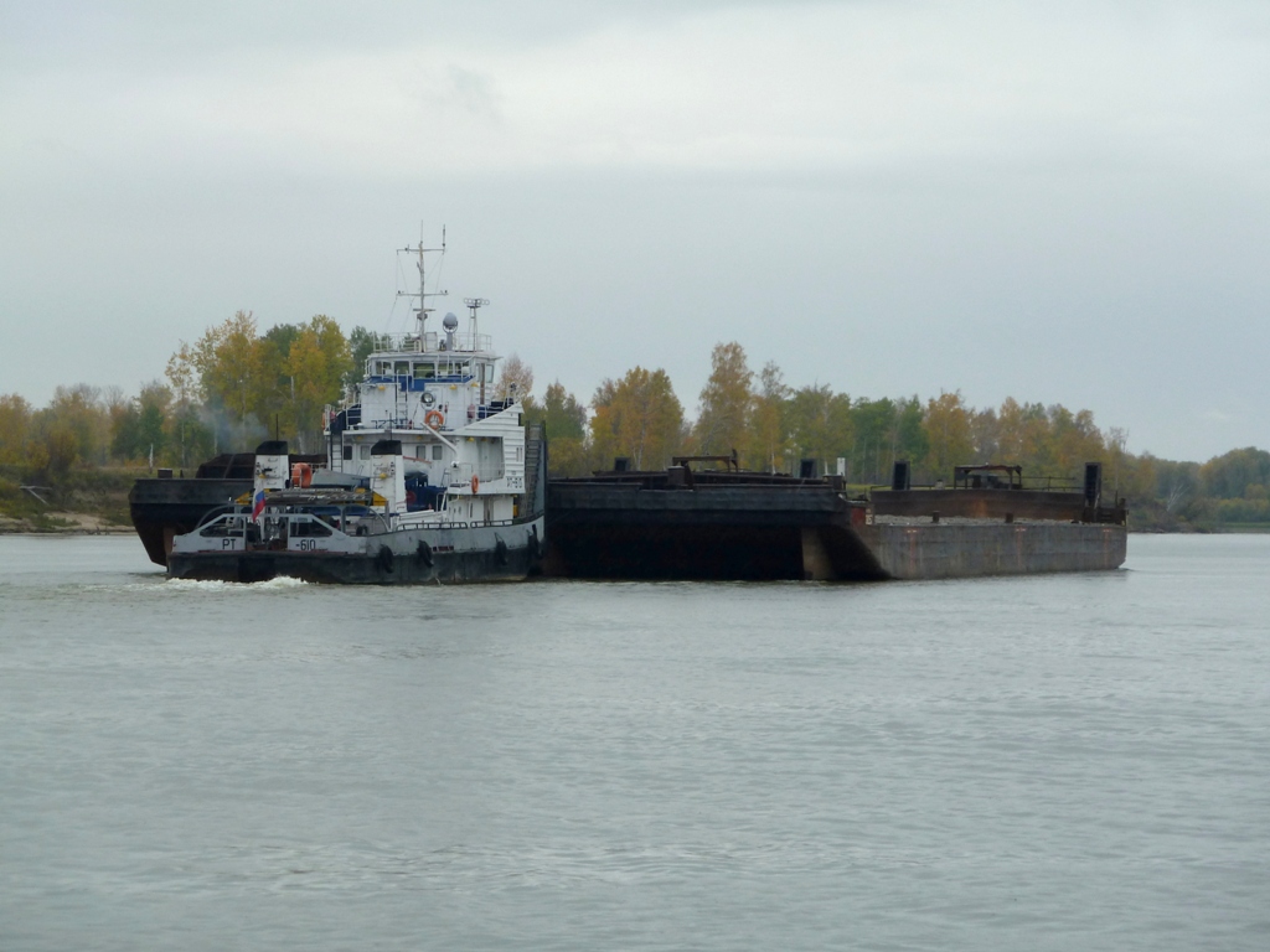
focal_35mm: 147
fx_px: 5393
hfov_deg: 13.4
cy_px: 476
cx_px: 635
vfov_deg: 10.1
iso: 80
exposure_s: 1/320
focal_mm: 24.1
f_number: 4.5
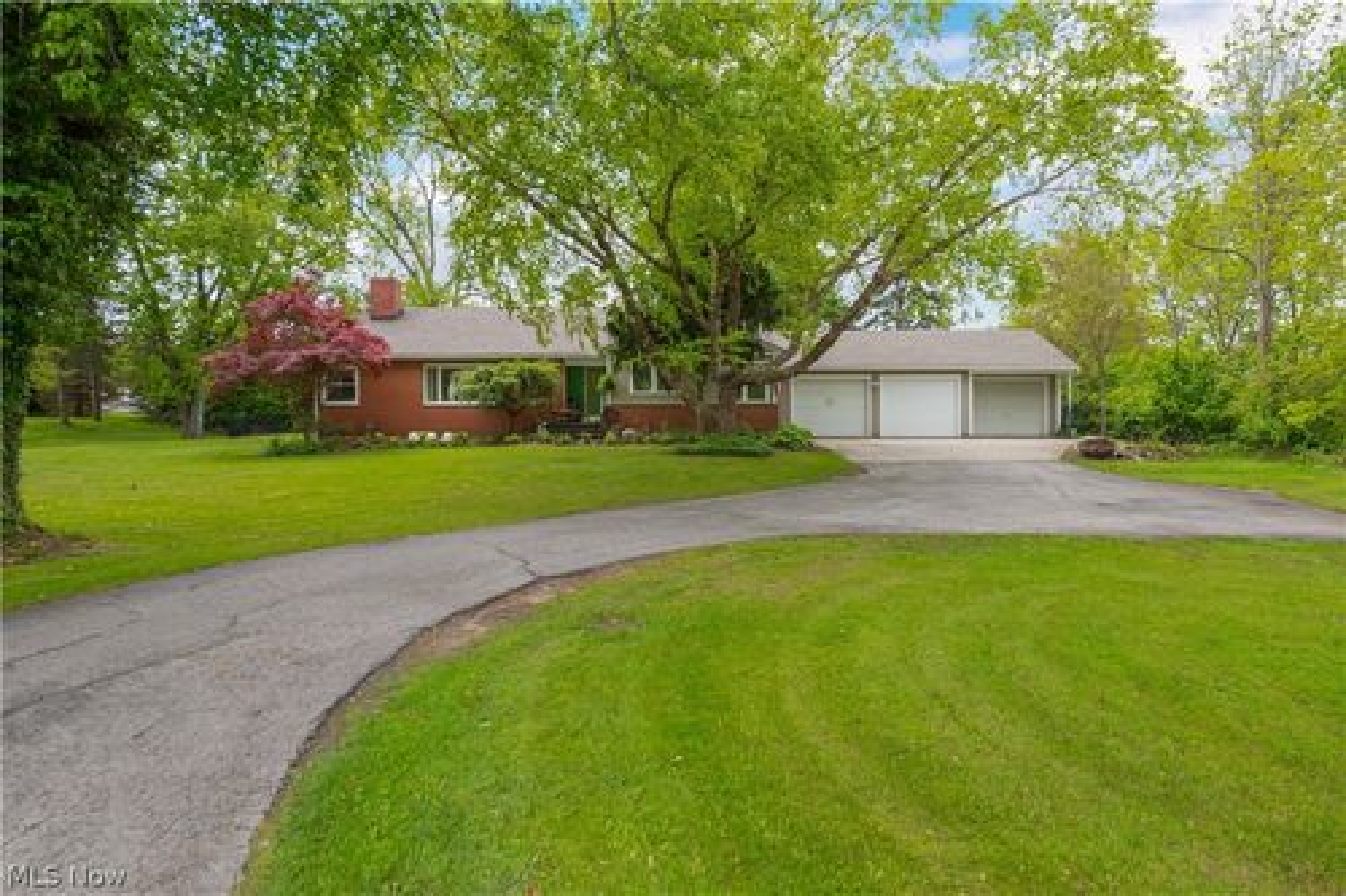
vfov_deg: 55.1
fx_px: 860
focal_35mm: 23
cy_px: 448
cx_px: 673
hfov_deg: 76.1
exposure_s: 1/320
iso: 200
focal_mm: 23
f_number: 9
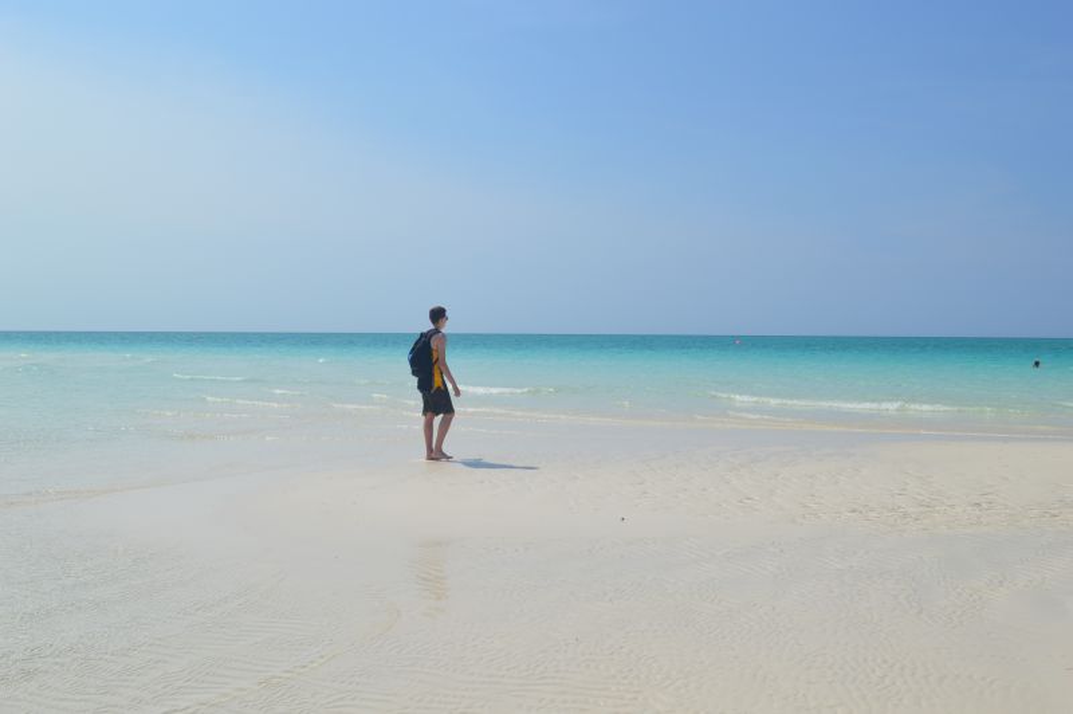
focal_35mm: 33
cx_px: 536
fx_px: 983
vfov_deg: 39.9
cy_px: 357
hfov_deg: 57.3
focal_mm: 22
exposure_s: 1/400
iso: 100
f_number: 10
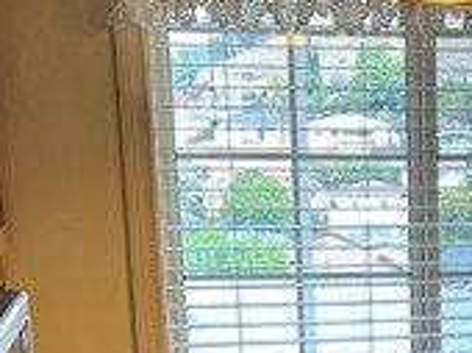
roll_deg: -0.2
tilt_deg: -14.9
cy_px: 434
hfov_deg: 19.2
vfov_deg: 14.5
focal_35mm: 98
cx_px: 528
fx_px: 1334
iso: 50
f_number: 1.5
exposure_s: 1/120
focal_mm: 5.7
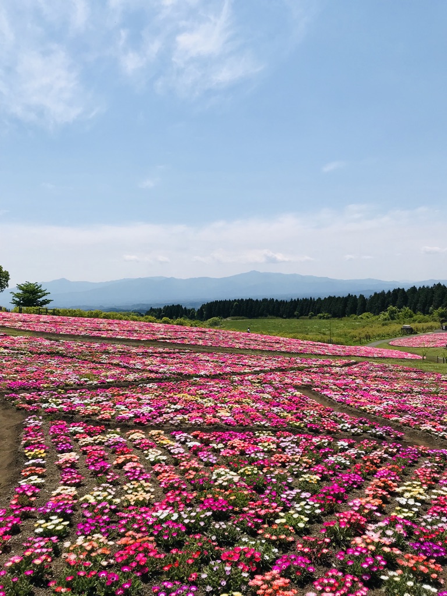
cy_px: 298
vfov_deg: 63.4
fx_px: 482
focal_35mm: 28
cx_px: 224
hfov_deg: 49.7
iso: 20
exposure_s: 1/4367
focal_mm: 3.99
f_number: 1.8
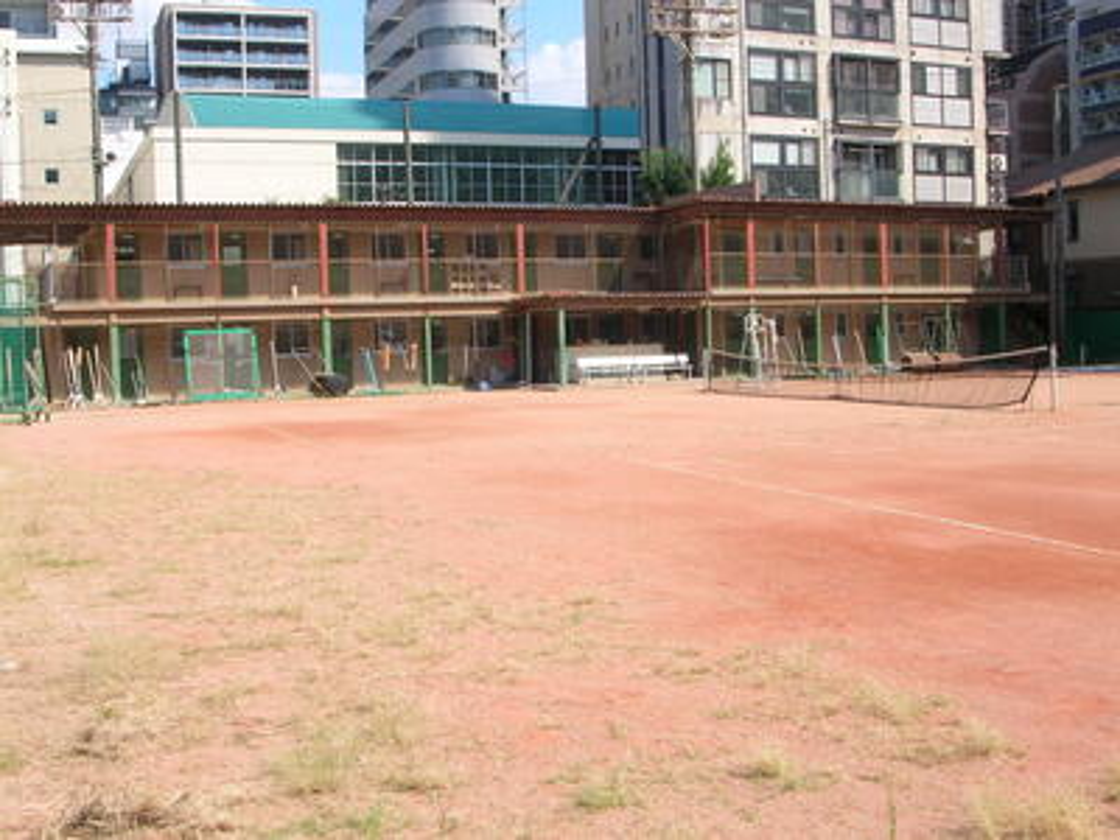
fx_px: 1359
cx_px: 560
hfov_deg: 44.8
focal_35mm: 42
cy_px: 420
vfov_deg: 34.3
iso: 50
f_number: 6.1
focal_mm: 7.1
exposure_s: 1/175
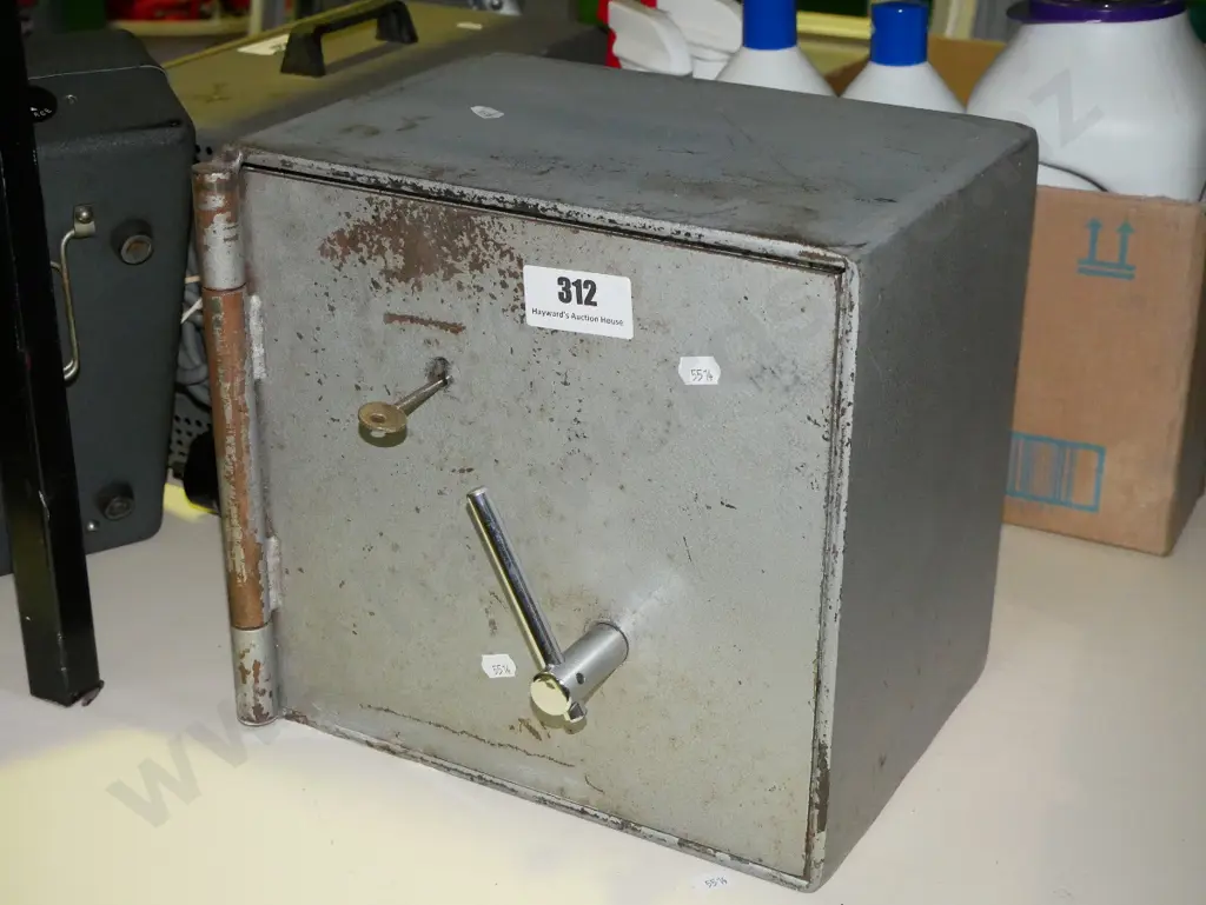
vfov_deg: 29.1
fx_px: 1743
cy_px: 452
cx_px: 603
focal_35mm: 50
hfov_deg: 38.2
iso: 3200
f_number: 5.6
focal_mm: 25
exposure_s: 1/125
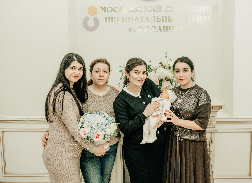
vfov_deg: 37.4
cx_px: 140
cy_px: 81
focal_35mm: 37
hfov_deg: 50.0
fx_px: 270
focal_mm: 28
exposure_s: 1/160
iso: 320
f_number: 4
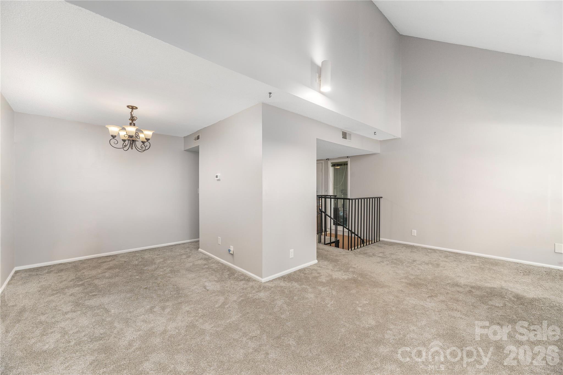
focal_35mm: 14
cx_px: 282
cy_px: 188
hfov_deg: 104.3
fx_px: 219
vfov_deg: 81.2
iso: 320
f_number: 8
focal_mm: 14
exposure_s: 1/80
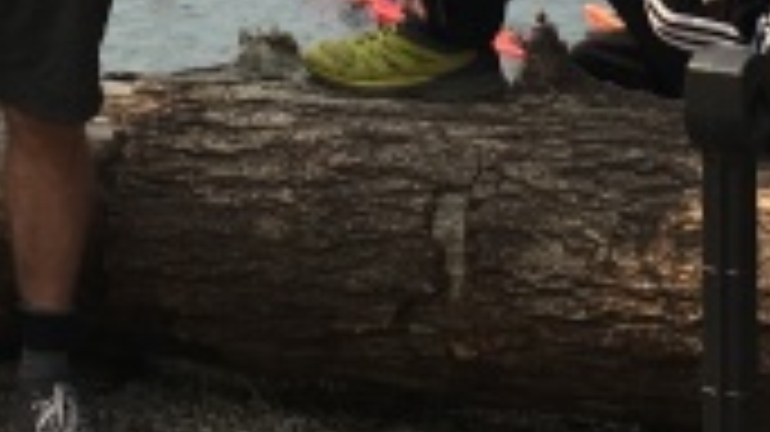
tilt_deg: +0.1
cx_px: 284
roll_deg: +0.2
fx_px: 3020
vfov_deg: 7.7
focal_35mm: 148
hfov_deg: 14.5
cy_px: -580
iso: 25
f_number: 2.2
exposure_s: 1/1672
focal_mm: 4.15
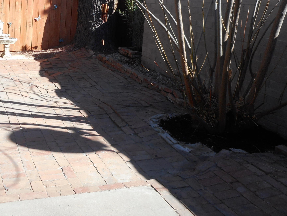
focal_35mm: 43
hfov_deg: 43.1
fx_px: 357
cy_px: 38
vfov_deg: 32.5
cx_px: 90
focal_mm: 4.5
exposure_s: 1/250
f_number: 3.7
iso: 80
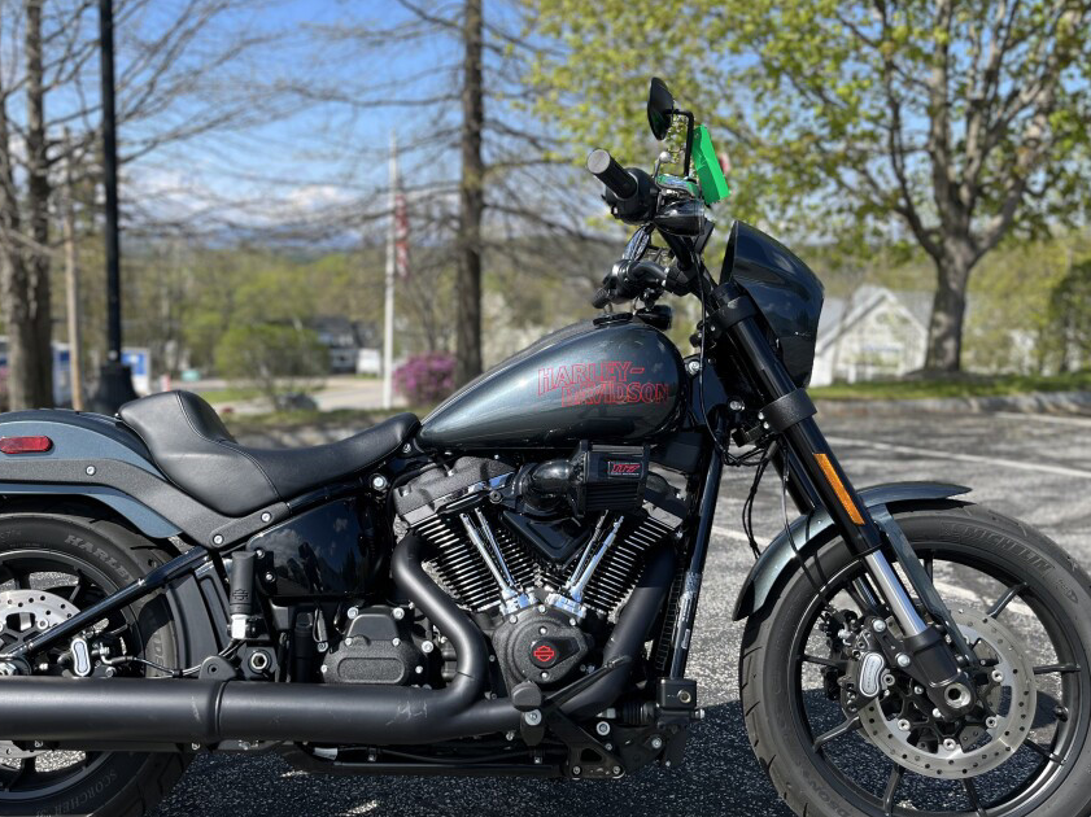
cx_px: 486
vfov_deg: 42.9
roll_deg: -1.3
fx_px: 1040
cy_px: 454
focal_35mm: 33
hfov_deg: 55.3
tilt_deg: -10.7
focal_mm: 5.1
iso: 50
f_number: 1.6
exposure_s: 1/1695
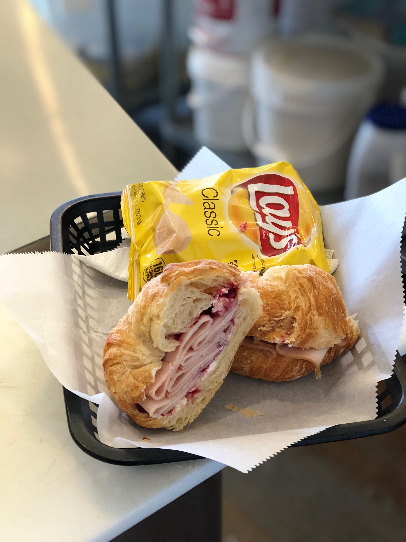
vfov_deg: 33.8
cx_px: 203
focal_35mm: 57
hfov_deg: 25.7
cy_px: 271
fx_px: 891
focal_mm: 6.6
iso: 200
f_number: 2.8
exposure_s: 1/60
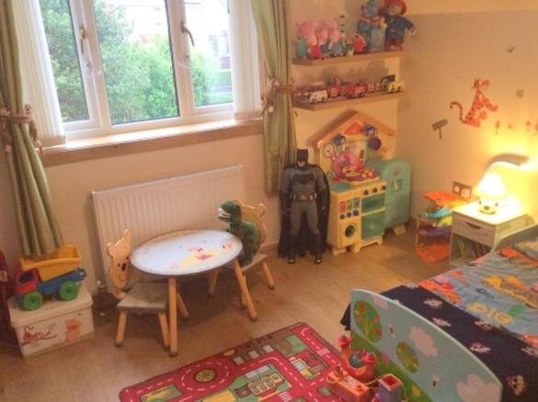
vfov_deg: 44.1
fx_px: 497
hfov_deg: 56.9
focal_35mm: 32
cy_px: 201
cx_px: 269
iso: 100
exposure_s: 1/25
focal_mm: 3.3
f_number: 2.4
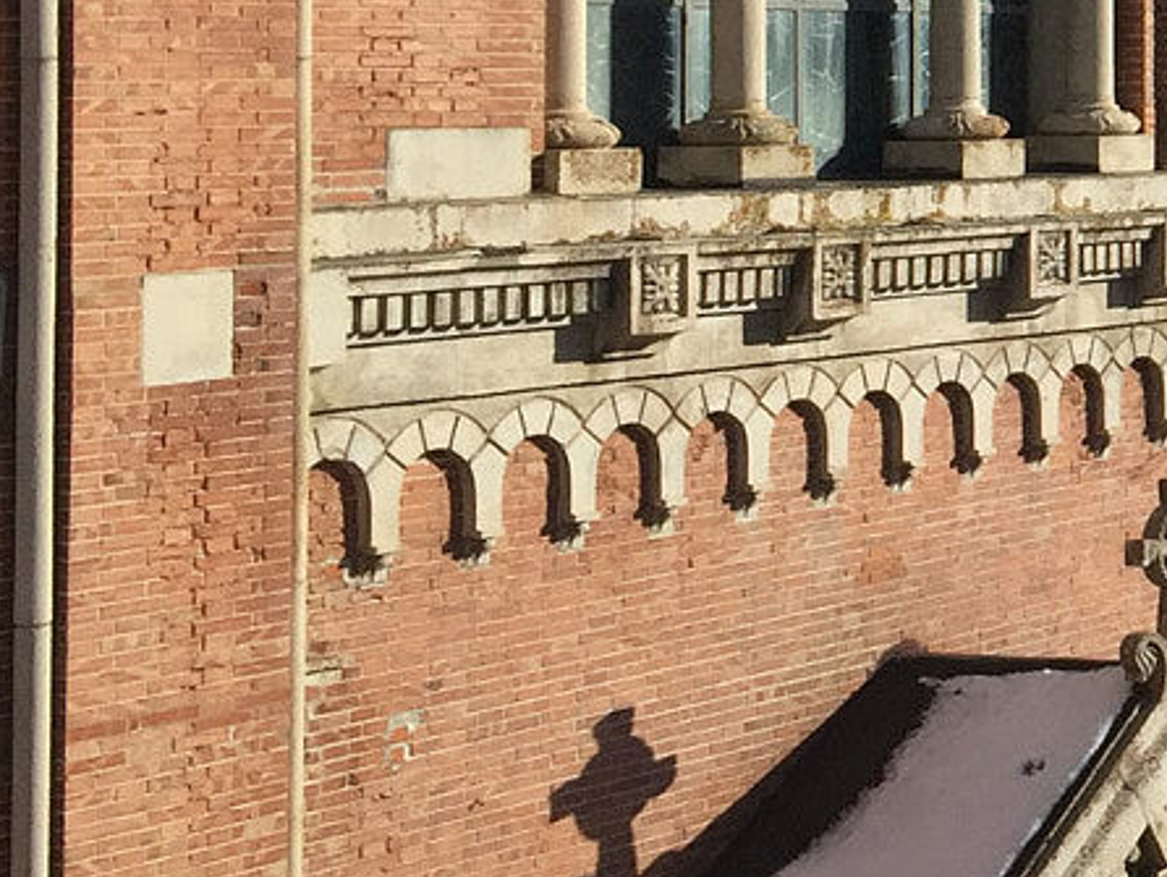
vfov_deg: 14.0
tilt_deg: +1.4
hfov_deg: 16.3
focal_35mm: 104
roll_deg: +1.0
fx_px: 3508
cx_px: 1996
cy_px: -10
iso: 32
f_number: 2.2
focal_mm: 4.15
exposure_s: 1/3597
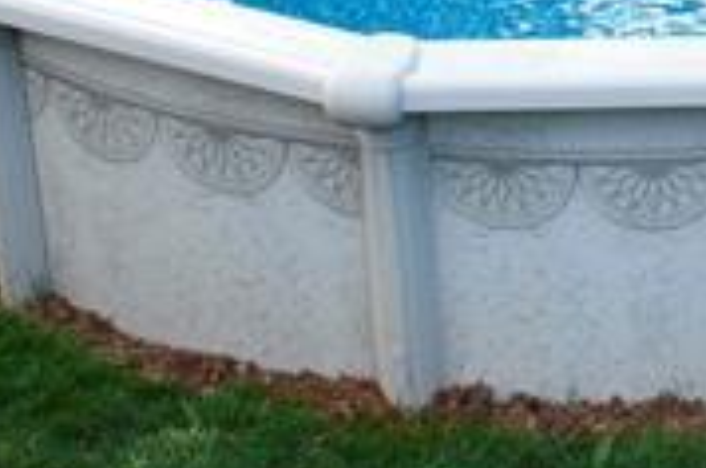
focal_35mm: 173
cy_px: -345
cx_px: 1218
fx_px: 3387
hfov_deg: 11.2
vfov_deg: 7.7
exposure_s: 1/250
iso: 450
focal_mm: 20
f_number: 3.8
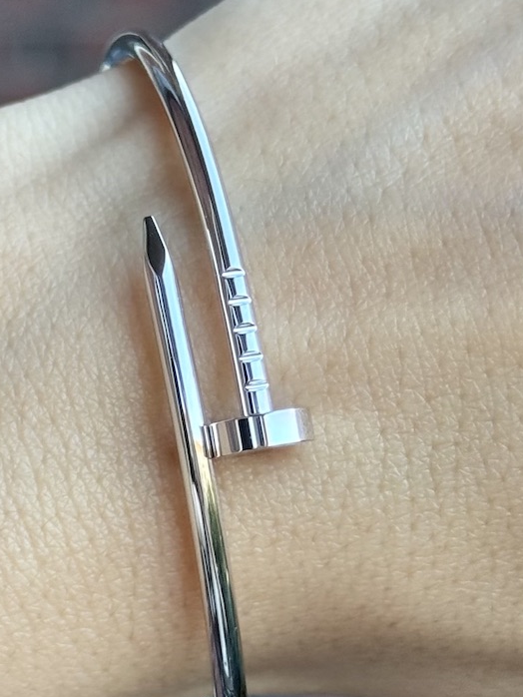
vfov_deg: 17.9
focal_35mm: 110
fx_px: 2215
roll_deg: -1.1
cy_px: 365
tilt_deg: -16.8
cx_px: 192
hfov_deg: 13.5
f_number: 1.78
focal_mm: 6.76
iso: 100
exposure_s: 1/121
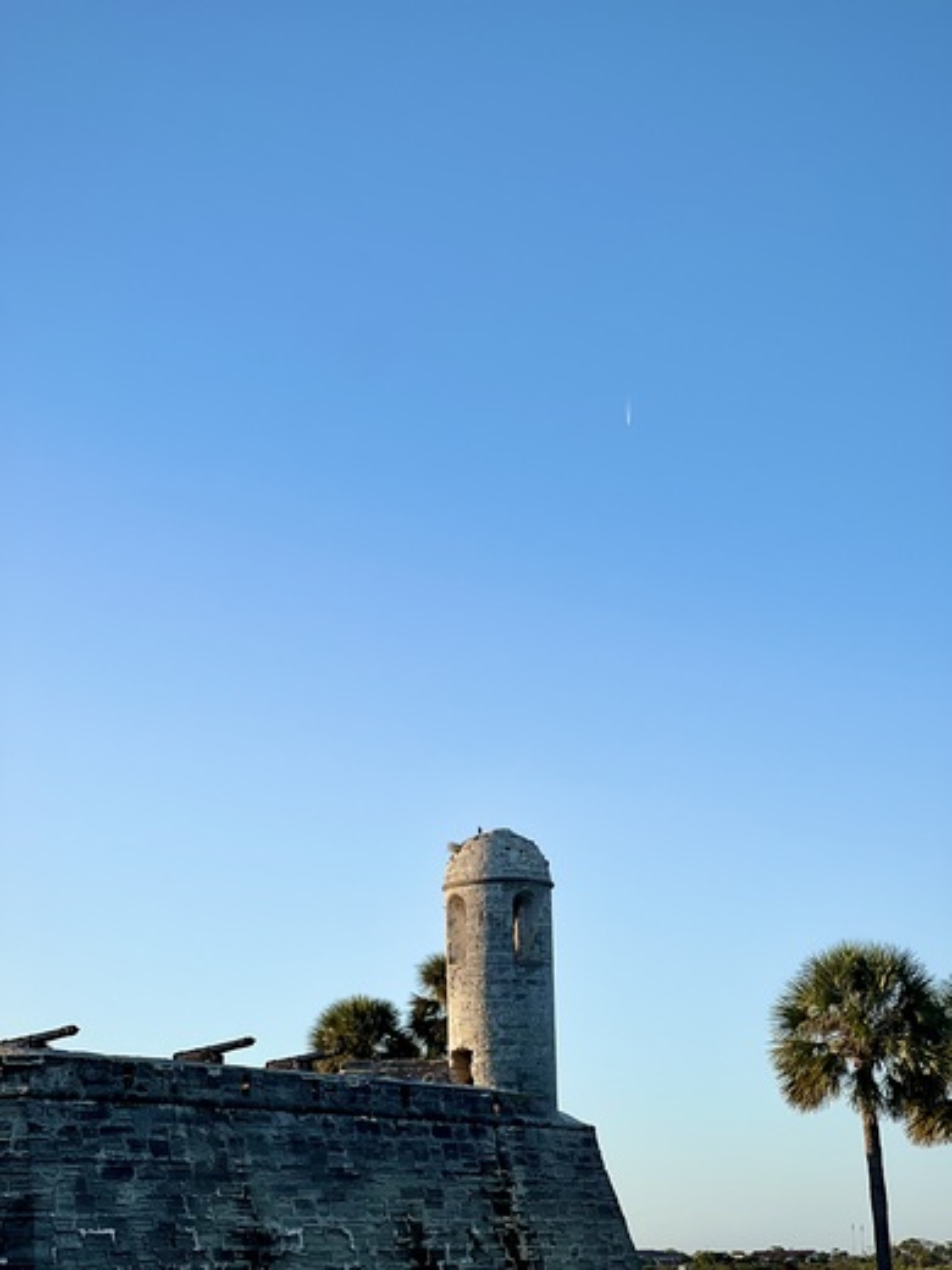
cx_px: 476
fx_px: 2824
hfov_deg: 19.1
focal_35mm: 77
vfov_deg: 25.3
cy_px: 635
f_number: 2.8
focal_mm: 9
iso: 32
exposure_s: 1/595
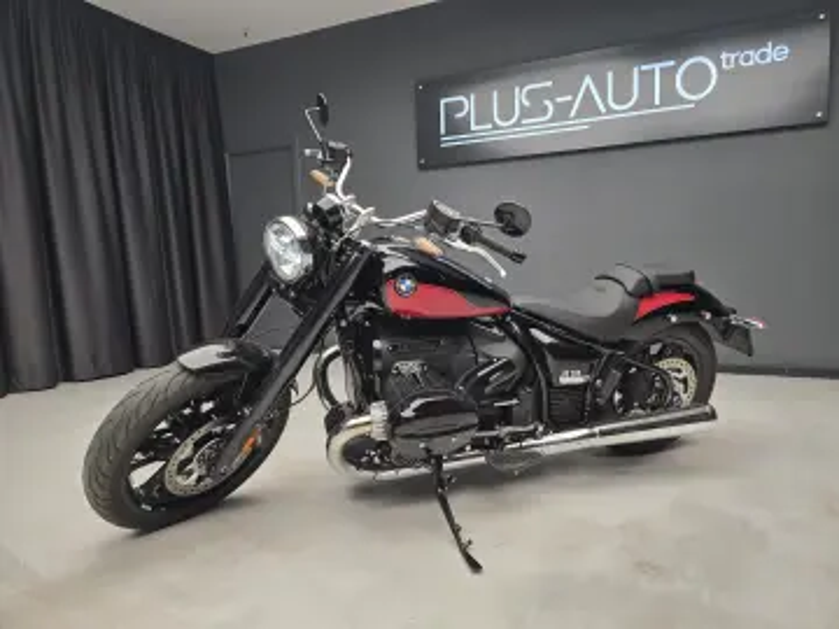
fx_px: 557
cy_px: 314
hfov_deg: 73.9
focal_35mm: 23
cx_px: 420
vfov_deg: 58.9
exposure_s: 1/50
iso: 40
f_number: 1.7
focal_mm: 6.3
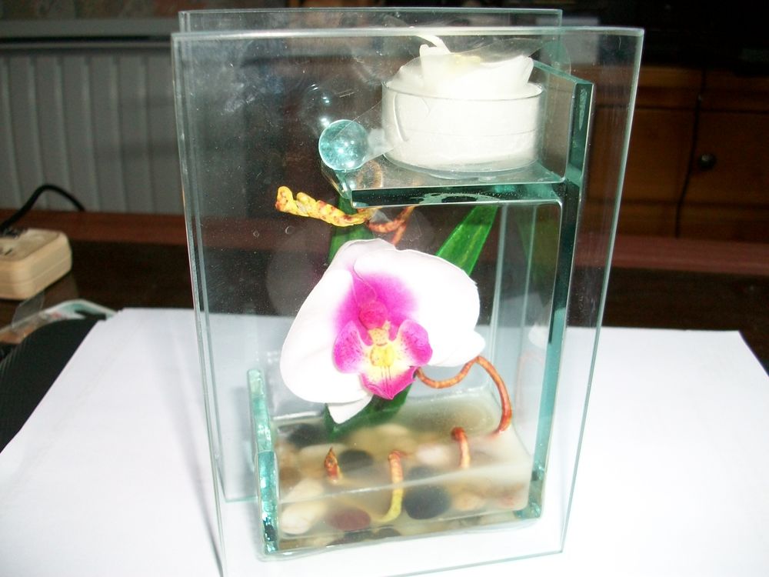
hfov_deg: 54.0
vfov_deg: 41.8
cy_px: 288
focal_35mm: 34
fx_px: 755
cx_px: 384
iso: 120
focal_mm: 5.7
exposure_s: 1/60
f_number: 2.8
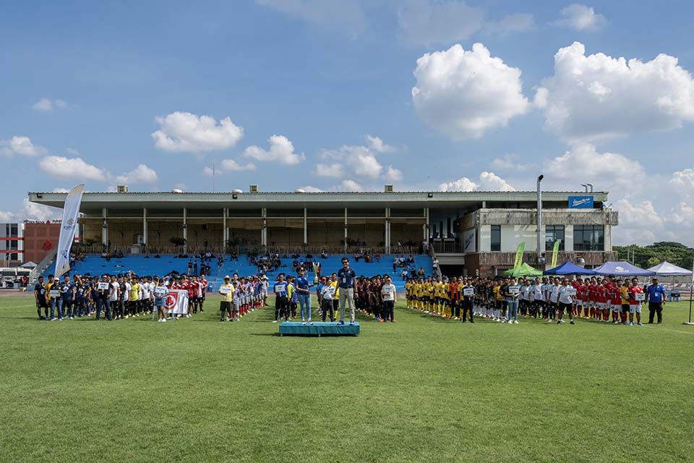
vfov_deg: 53.1
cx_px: 347
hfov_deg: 73.7
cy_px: 232
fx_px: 463
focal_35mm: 24
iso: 800
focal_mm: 24
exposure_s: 1/1600
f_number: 10
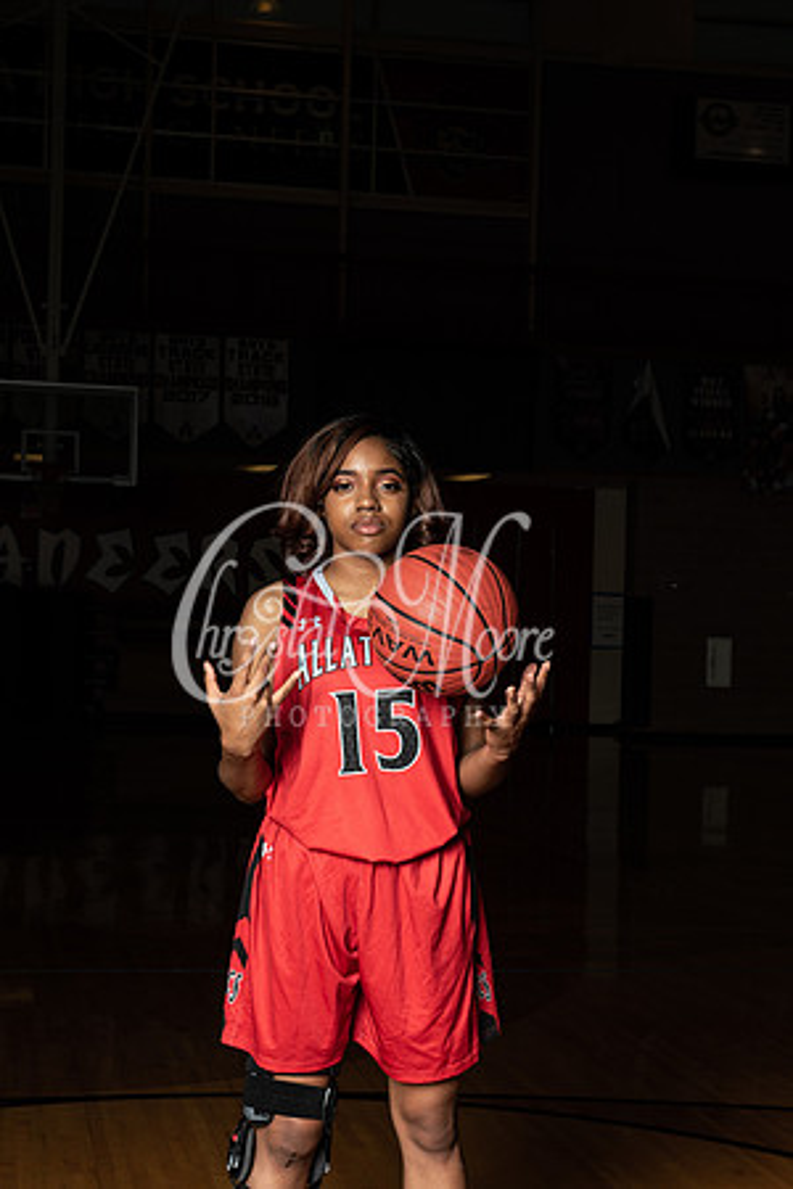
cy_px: 594
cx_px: 396
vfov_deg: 32.4
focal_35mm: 62
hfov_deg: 21.9
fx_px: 2048
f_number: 14
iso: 320
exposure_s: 1/200
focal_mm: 62
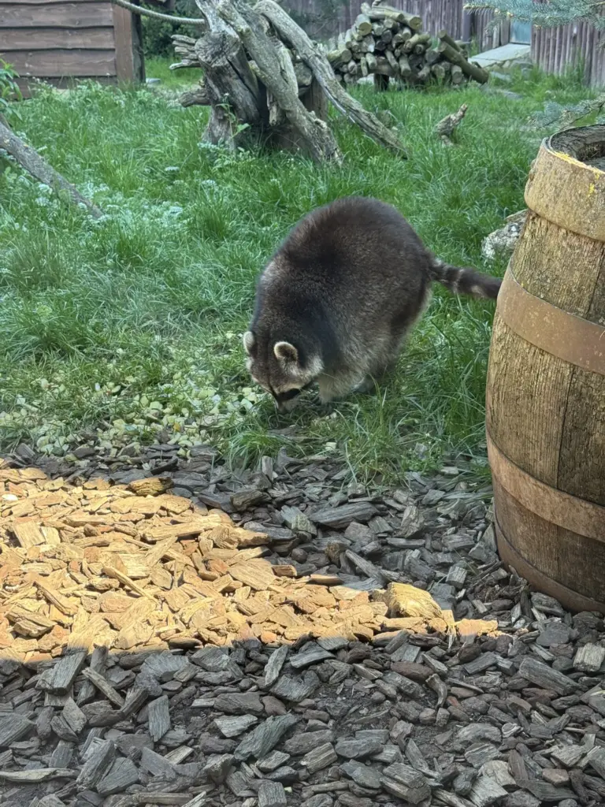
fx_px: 1119
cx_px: 302
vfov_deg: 39.7
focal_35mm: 48
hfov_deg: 30.3
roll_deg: -1.7
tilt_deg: -16.2
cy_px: 404
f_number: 1.78
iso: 64
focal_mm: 6.76
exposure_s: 1/167
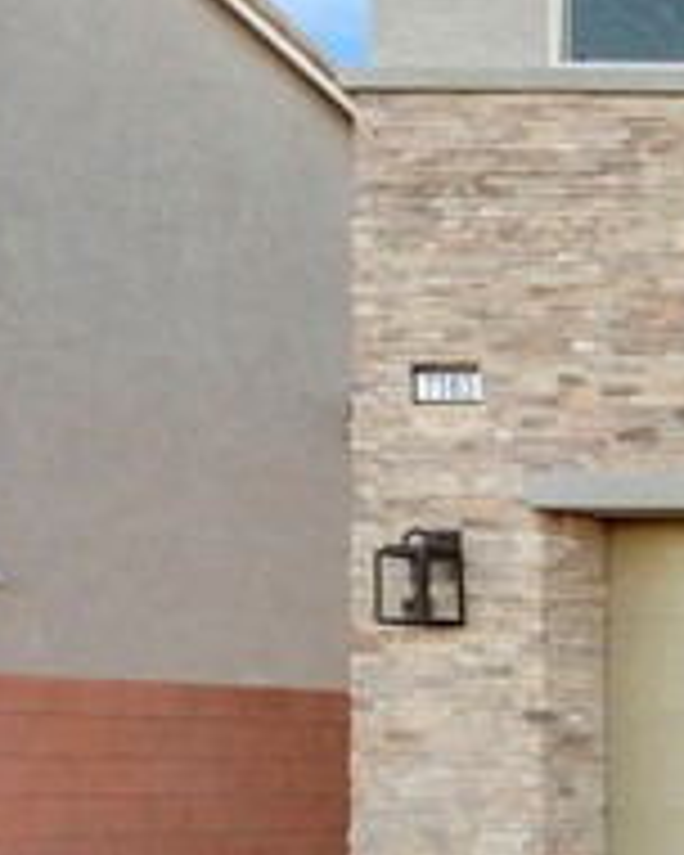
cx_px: 2030
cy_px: 760
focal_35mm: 75
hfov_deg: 11.6
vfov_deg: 24.7
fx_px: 1898
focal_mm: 14
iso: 400
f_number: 10
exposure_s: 1/160
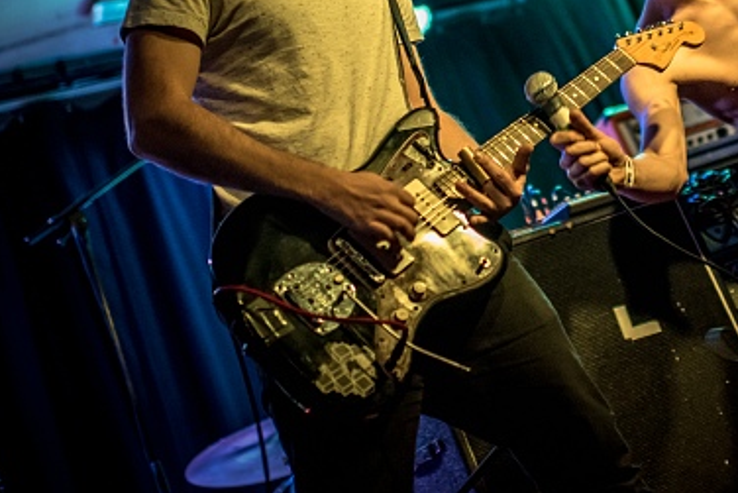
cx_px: 542
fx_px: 1374
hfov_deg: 29.6
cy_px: 42
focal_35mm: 67
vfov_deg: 19.9
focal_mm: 35
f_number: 1.4
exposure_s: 1/100
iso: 3200
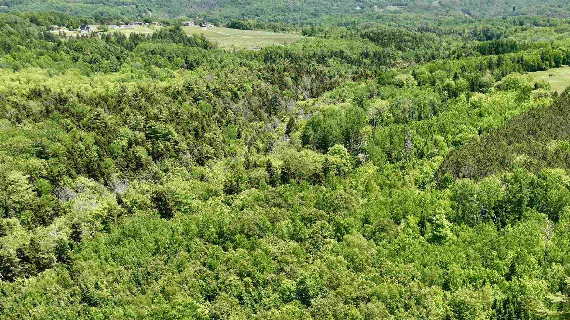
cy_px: 280
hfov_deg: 51.7
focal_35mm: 38
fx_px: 574
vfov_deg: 30.0
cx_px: 385
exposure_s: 1/1250
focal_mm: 12.29
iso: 110
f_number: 2.8
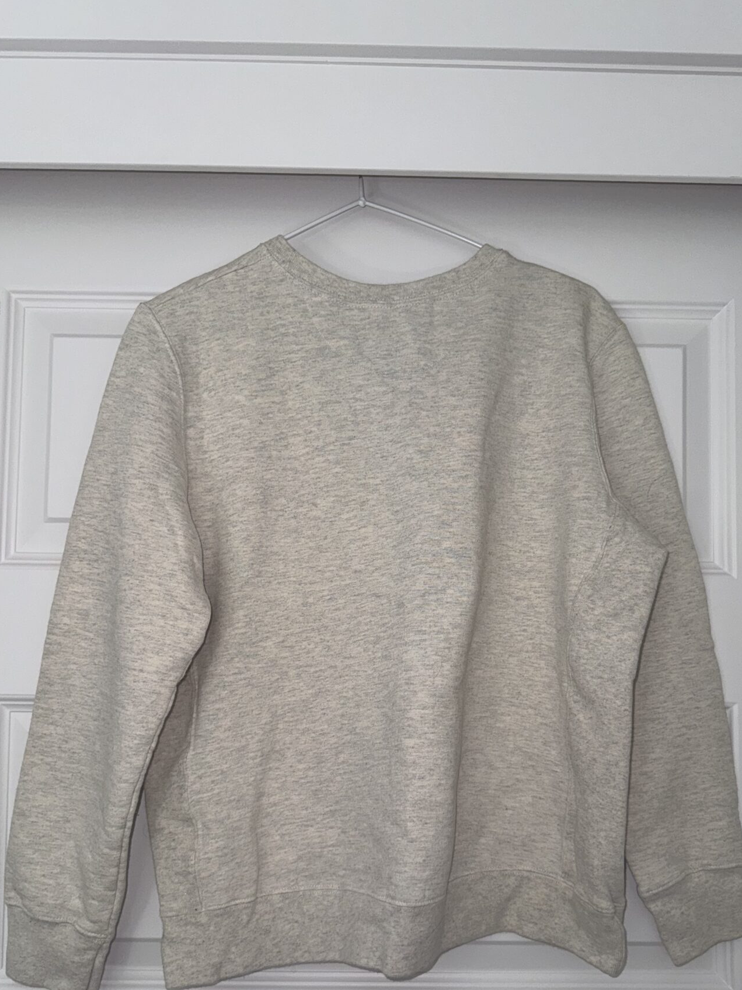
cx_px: 405
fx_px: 829
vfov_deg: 61.1
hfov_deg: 48.2
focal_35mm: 29
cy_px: 595
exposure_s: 1/141
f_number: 1.78
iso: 50
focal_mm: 6.76
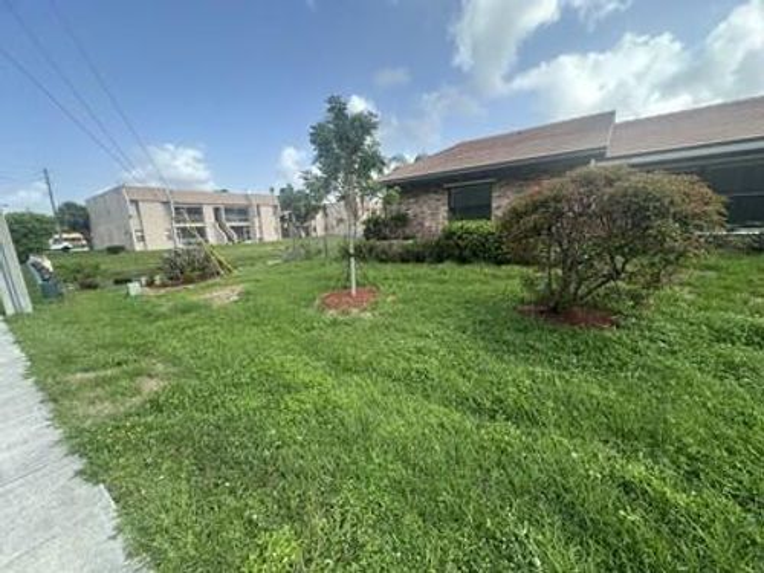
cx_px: 382
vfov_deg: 85.7
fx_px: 309
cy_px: 286
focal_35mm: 14
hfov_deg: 102.1
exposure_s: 1/454
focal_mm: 2.22
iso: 40
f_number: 2.2
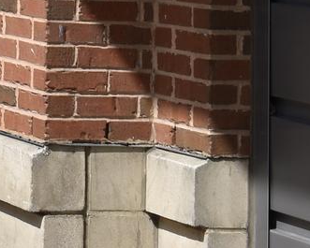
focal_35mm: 209
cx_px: -458
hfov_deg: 8.4
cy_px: -383
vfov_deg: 6.9
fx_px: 1918
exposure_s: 1/320
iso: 100
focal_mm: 24
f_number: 9
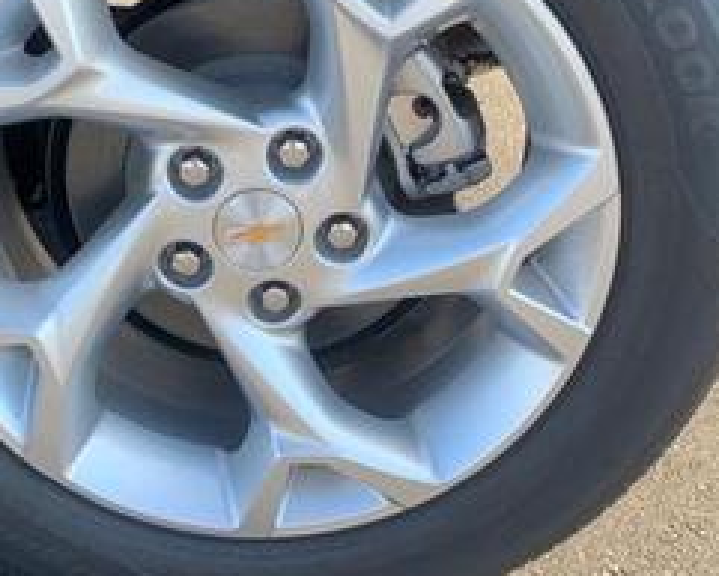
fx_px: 1128
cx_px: 298
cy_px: 185
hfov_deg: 35.3
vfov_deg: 28.4
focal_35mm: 53
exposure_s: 1/340
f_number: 1.8
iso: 25
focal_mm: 4.25
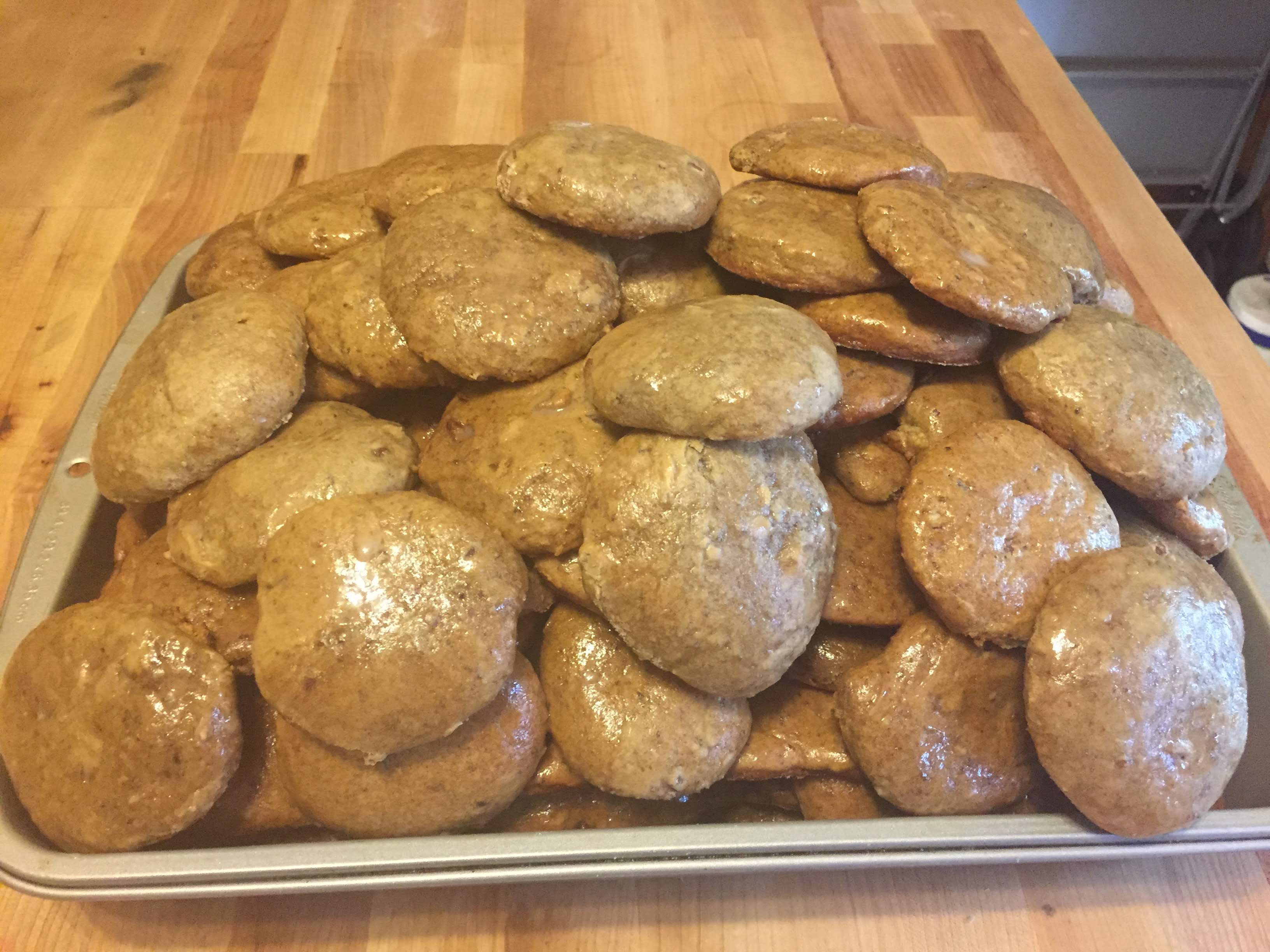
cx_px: 635
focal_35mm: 29
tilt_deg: -46.4
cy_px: 476
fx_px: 1064
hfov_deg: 61.7
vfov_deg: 48.2
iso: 250
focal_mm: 4.15
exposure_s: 1/30
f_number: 2.2
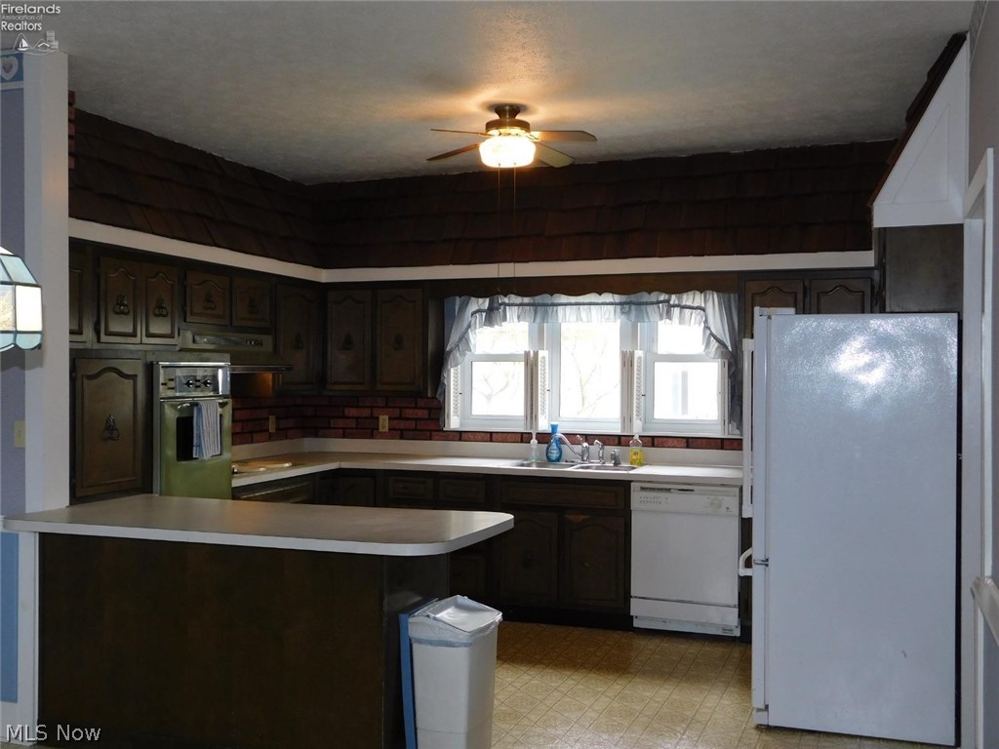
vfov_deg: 39.7
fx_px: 1039
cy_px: 374
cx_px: 500
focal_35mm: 36
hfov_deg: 51.4
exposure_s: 1/30
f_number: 3.5
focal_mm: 6.3
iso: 200
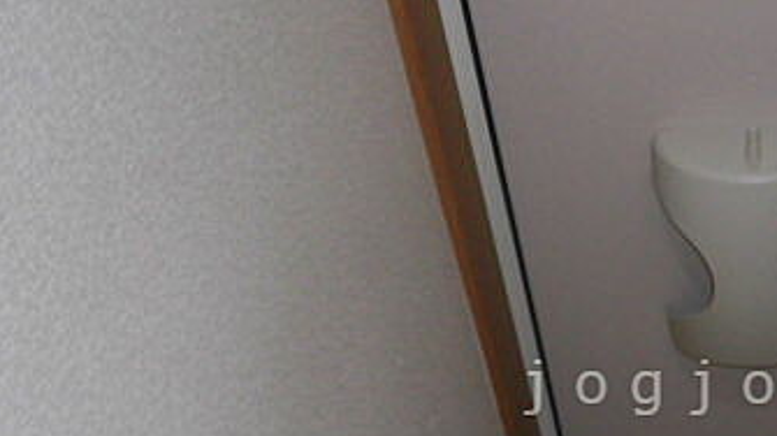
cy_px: 387
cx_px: 682
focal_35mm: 50
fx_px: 1030
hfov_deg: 38.8
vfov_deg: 23.3
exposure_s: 1/25
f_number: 3.1
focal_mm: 4.3
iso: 200
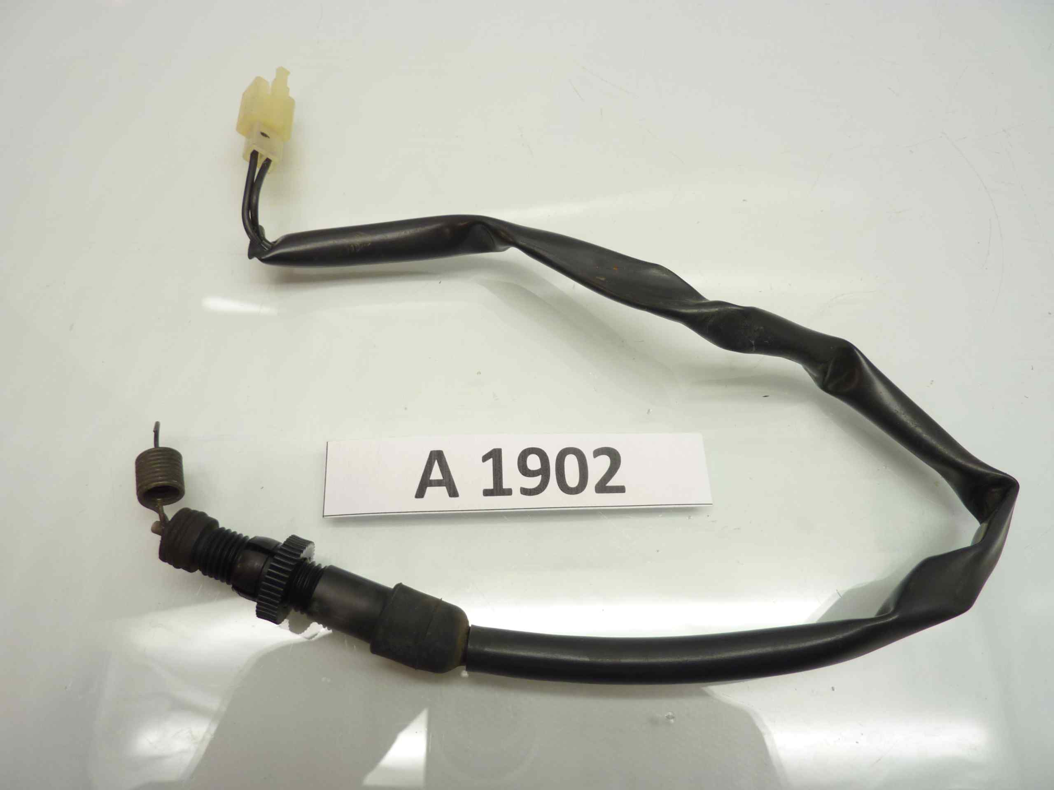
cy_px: 395
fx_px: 761
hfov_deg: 69.4
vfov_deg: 54.9
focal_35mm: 25
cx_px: 527
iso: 80
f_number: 3.3
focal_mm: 4.1
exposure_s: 1/20
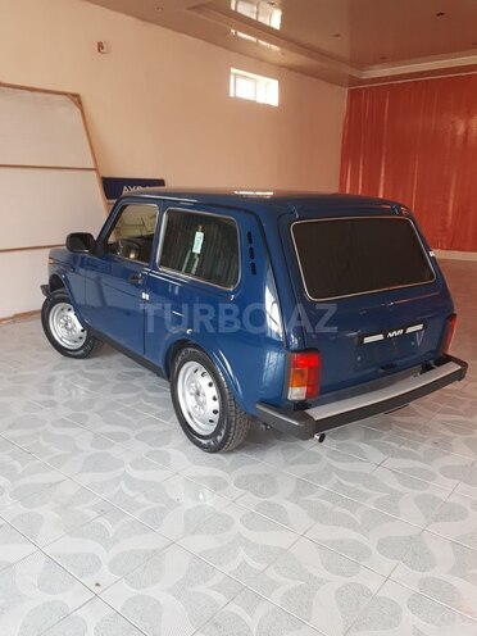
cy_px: 318
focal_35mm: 27
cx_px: 238
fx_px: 496
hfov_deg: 51.4
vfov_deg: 65.3
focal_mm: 3.6
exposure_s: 1/33
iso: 125
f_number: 1.9
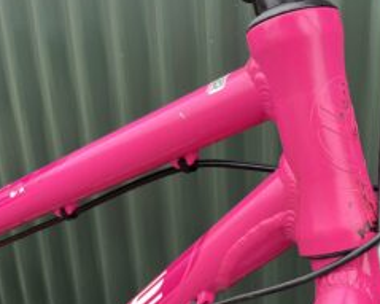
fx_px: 573
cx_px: 294
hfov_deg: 35.7
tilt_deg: -24.1
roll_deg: -0.8
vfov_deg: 29.0
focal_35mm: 51
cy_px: 242
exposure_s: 1/214
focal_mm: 5.1
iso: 40
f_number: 1.6
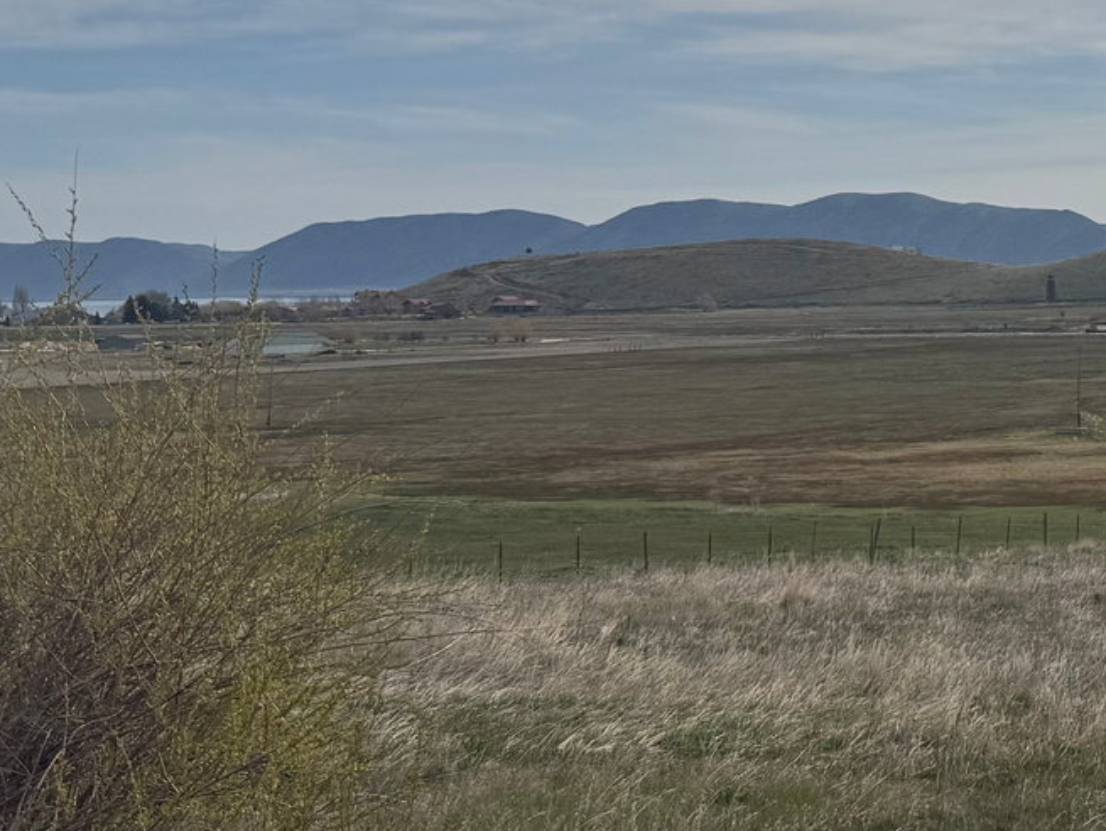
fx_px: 2398
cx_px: 1300
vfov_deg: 19.6
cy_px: 243
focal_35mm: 75
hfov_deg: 23.8
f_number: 1.78
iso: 64
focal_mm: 6.76
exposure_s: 1/14286
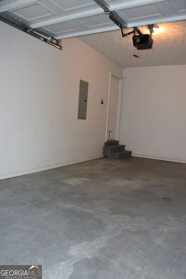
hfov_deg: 47.9
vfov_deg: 67.4
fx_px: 209
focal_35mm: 27
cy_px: 140
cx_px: 93
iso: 800
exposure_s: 1/125
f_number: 5.6
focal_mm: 18
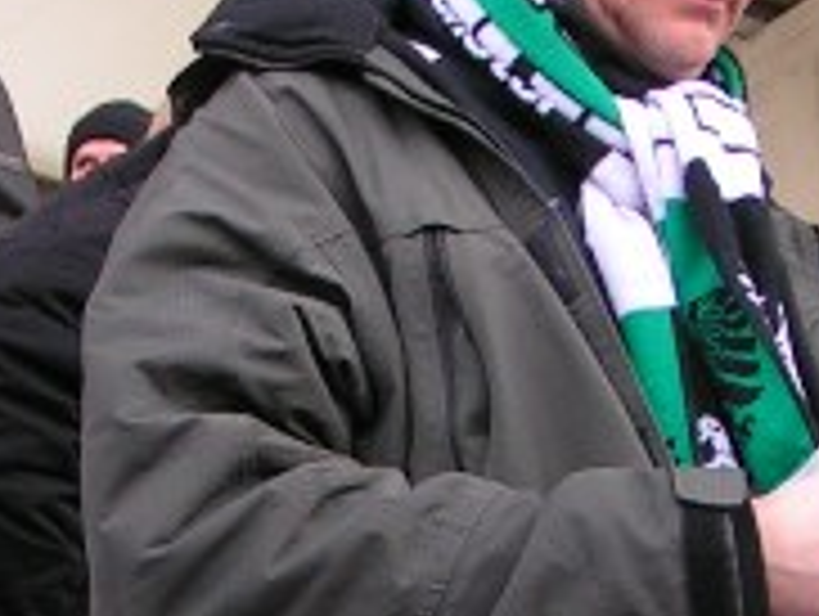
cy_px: 562
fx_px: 3956
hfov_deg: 11.8
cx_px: 382
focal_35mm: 167
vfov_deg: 8.9
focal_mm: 5.8
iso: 50
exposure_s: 1/80
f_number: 4
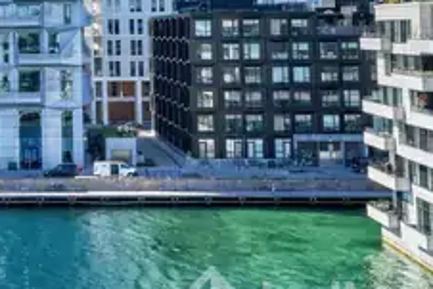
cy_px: -42
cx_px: -48
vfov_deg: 14.3
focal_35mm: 93
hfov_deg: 20.8
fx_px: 1119
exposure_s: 1/500
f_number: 7.1
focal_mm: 35
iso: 400
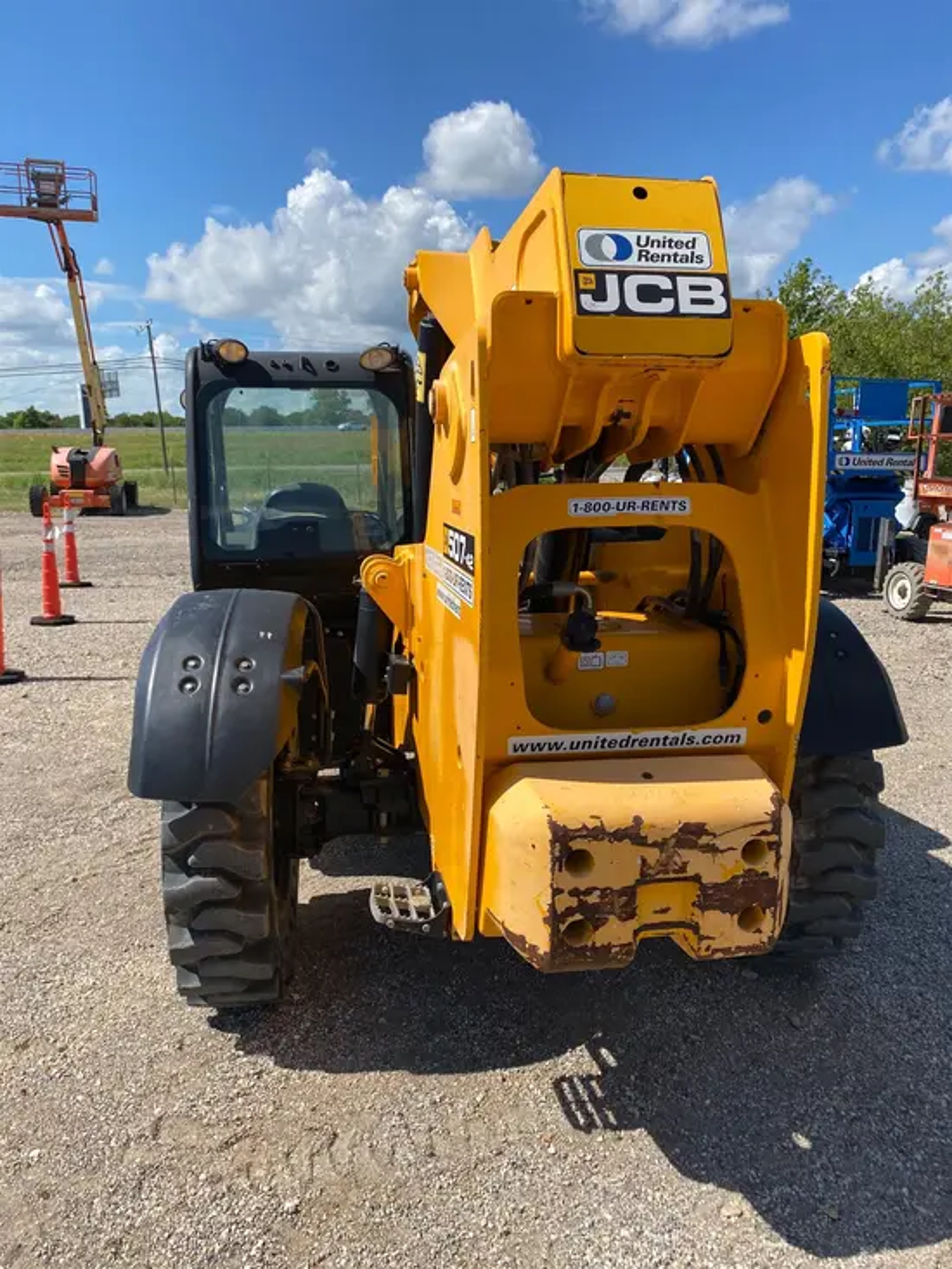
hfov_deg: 53.1
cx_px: 476
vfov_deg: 67.3
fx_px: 953
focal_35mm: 26
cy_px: 634
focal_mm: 4.25
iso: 32
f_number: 1.8
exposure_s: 1/3040
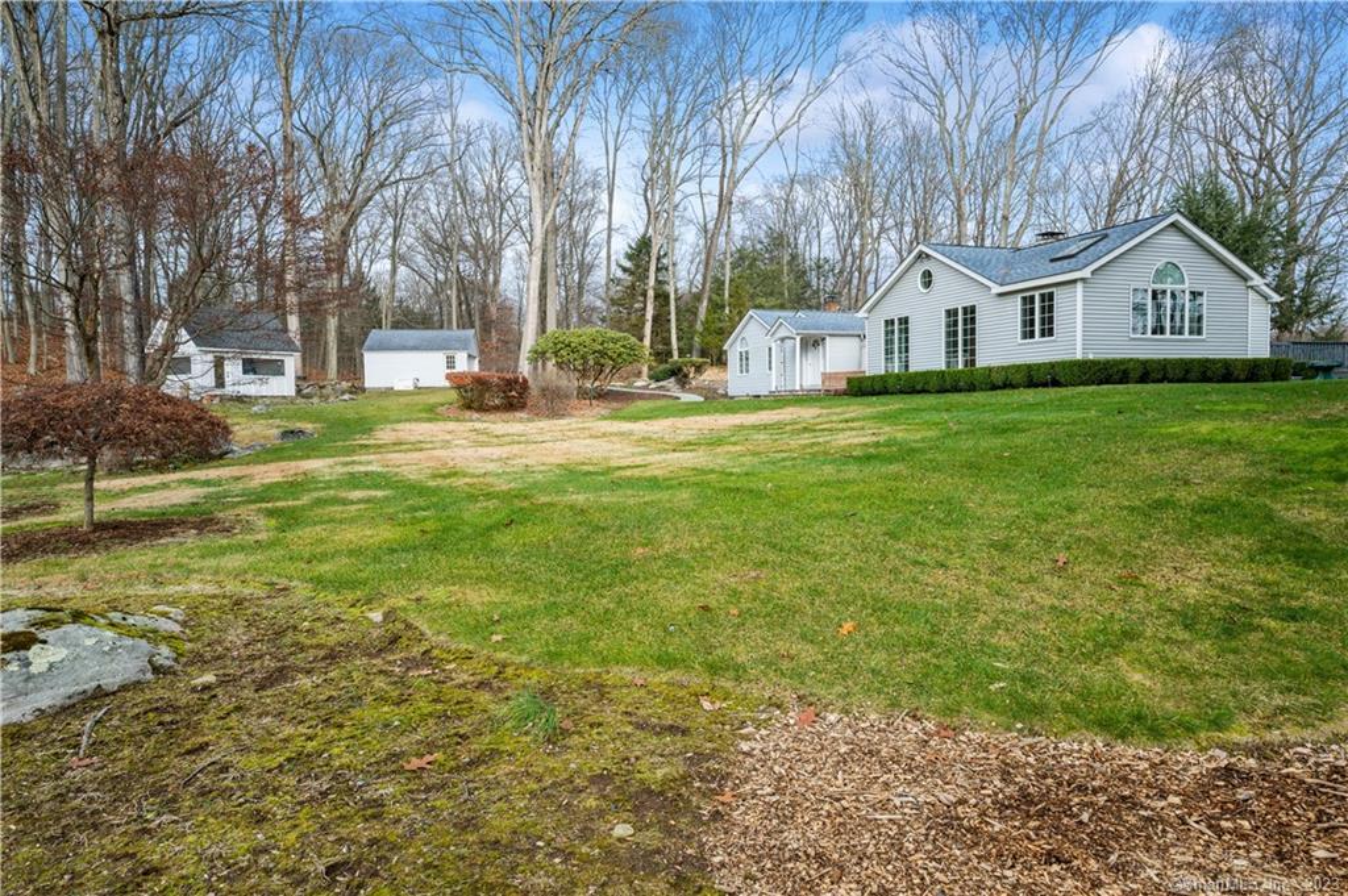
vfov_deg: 53.1
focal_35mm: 24
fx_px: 898
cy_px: 448
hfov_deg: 73.8
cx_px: 674
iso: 200
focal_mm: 24
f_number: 11
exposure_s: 1/20
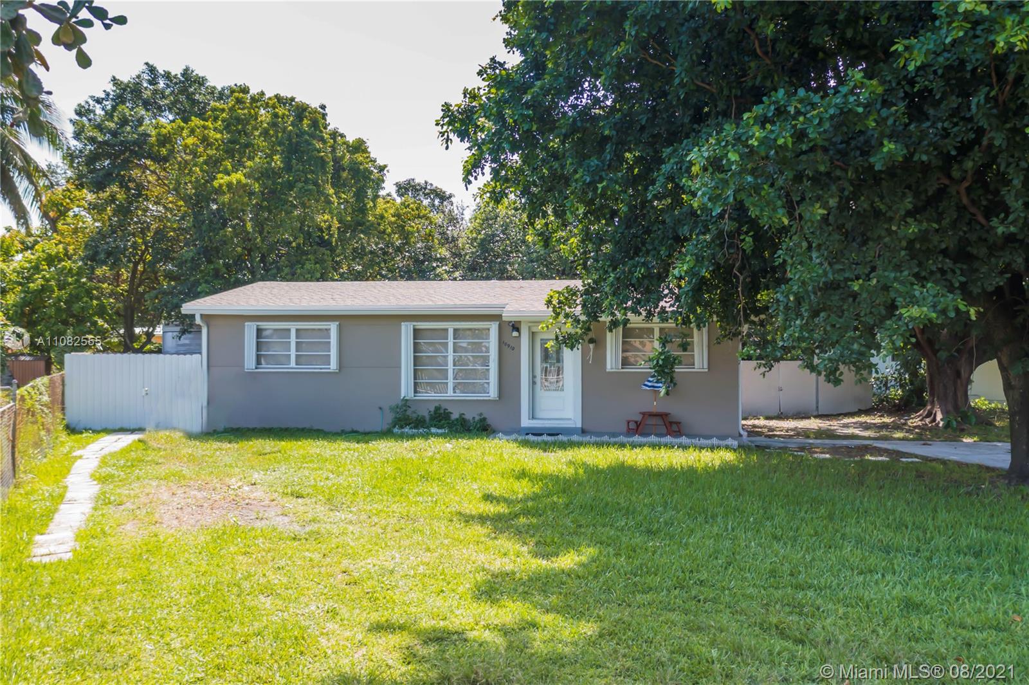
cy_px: 342
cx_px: 514
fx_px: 800
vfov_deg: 46.4
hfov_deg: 65.5
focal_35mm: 28
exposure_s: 1/20
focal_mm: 10.26
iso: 100
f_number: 2.8
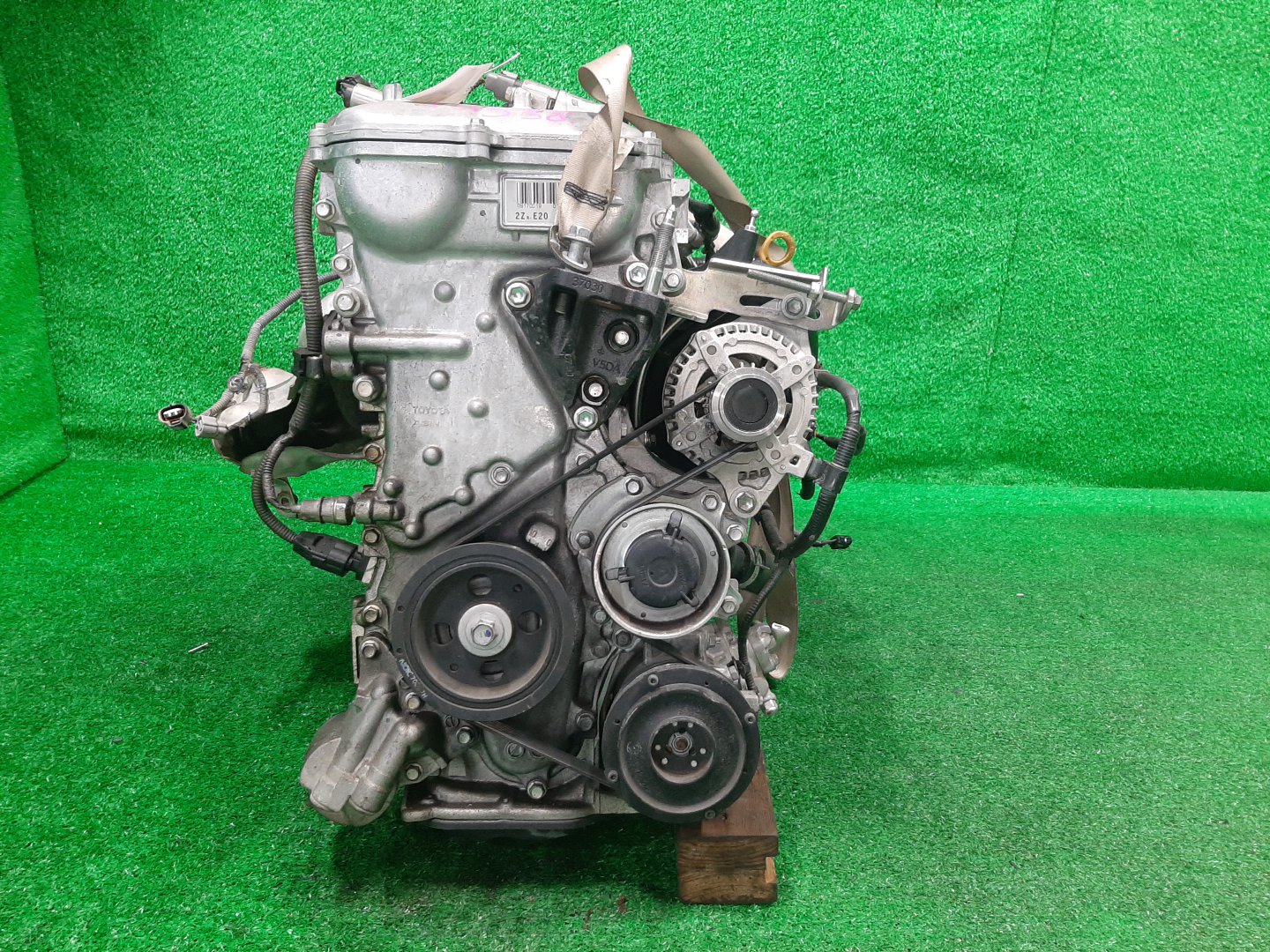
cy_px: 476
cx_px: 635
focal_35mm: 26
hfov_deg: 67.3
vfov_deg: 53.1
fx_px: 954
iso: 194
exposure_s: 1/50
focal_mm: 3.93
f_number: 1.7
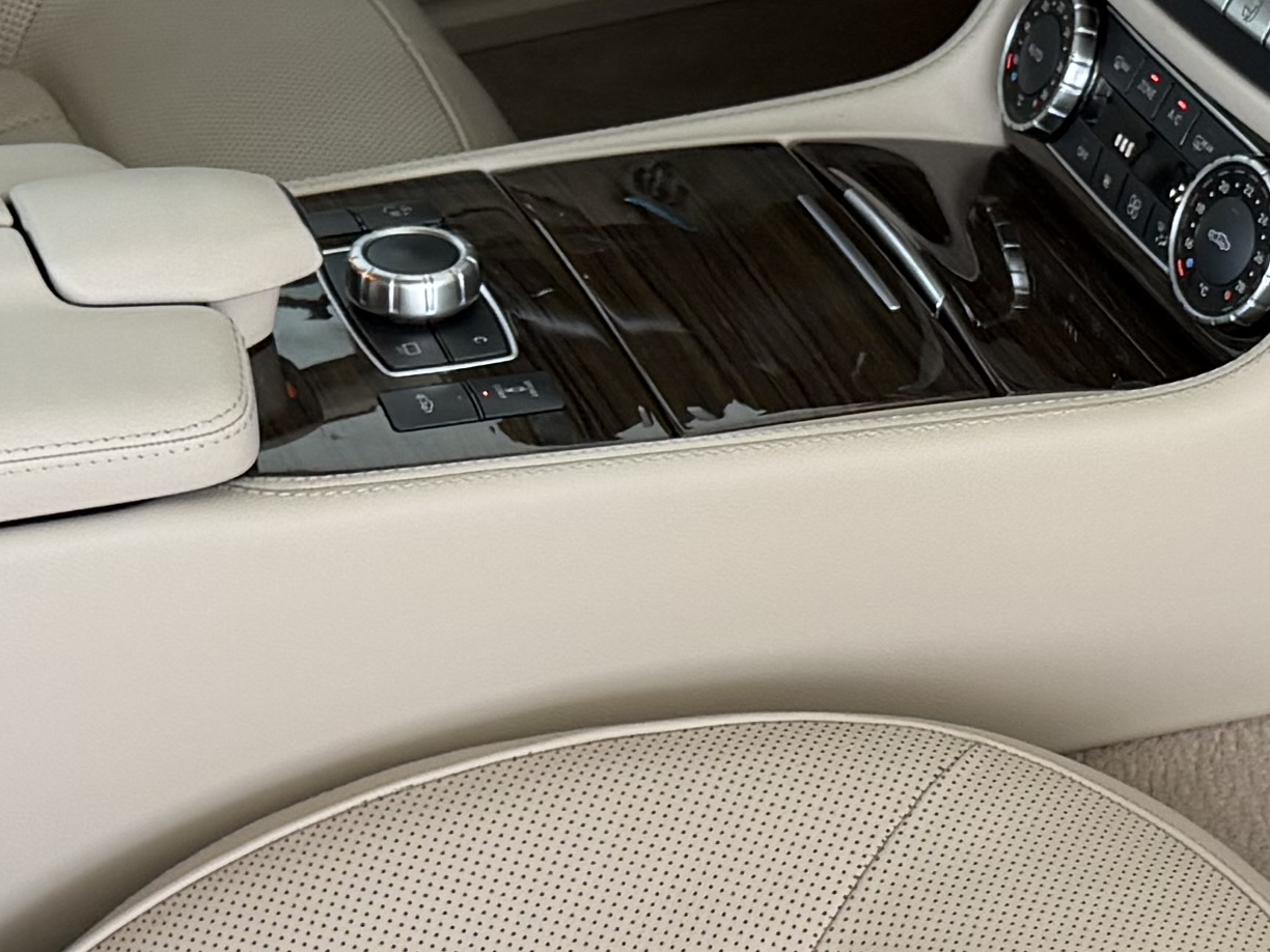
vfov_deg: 13.2
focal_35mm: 112
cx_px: 918
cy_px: 620
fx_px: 4109
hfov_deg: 17.5
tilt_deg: -34.5
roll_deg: +2.4
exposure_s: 1/121
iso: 160
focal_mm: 6.76
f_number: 1.78
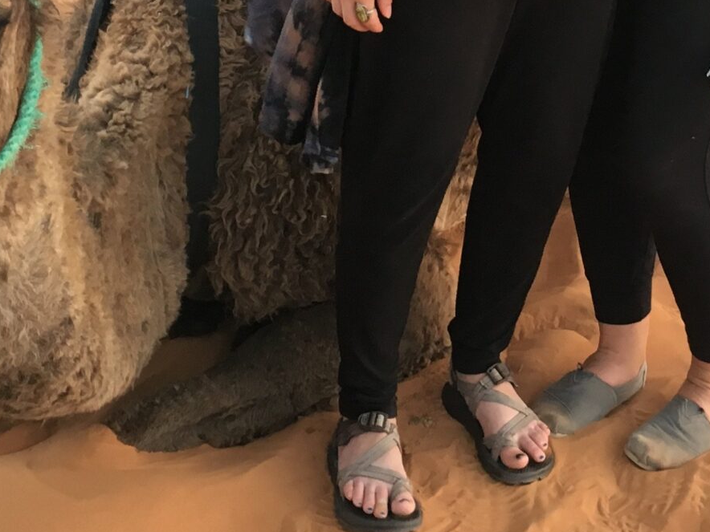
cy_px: -67
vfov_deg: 17.0
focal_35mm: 84
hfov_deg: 23.1
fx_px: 1723
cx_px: 523
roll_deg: -3.4
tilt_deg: -20.0
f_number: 2.2
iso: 80
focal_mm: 4.15
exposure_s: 1/33
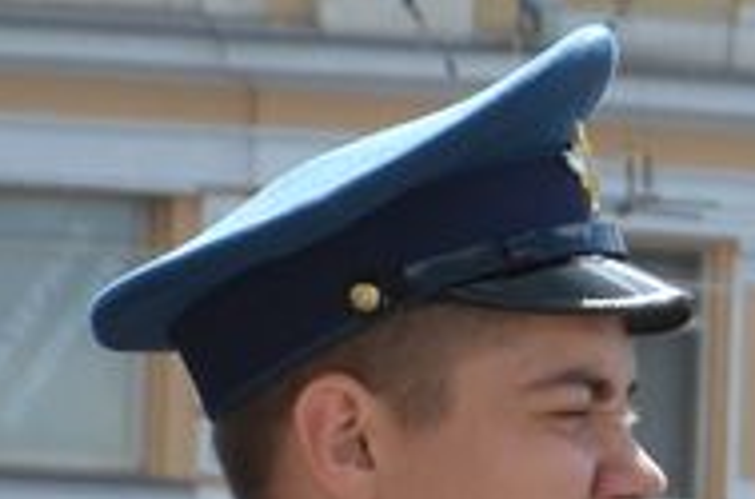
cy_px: 1623
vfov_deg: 2.0
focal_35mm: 690
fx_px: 14434
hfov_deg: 2.9
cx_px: 2405
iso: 250
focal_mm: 62
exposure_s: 1/400
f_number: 10
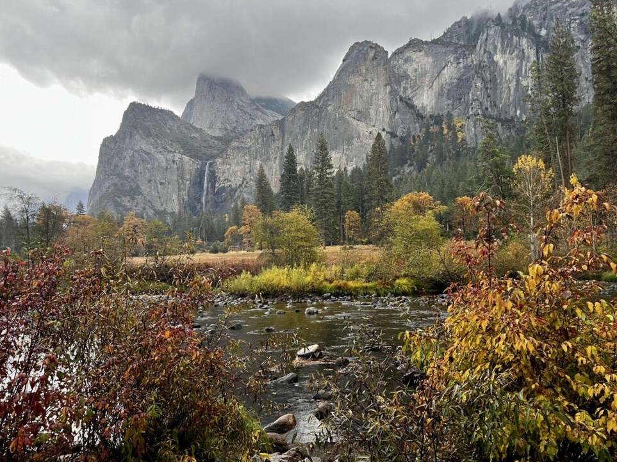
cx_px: 305
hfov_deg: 65.3
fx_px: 481
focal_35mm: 27
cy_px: 232
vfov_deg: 51.3
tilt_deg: +2.7
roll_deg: +1.8
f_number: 1.5
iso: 160
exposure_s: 1/60
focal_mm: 5.7
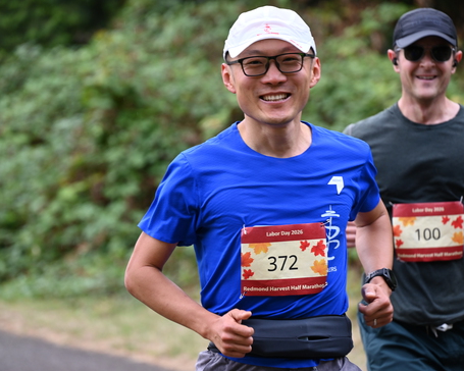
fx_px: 3117
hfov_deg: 8.5
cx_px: 213
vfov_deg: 6.8
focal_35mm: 227
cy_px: 185
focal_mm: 200
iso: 720
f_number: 6.3
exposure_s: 1/250
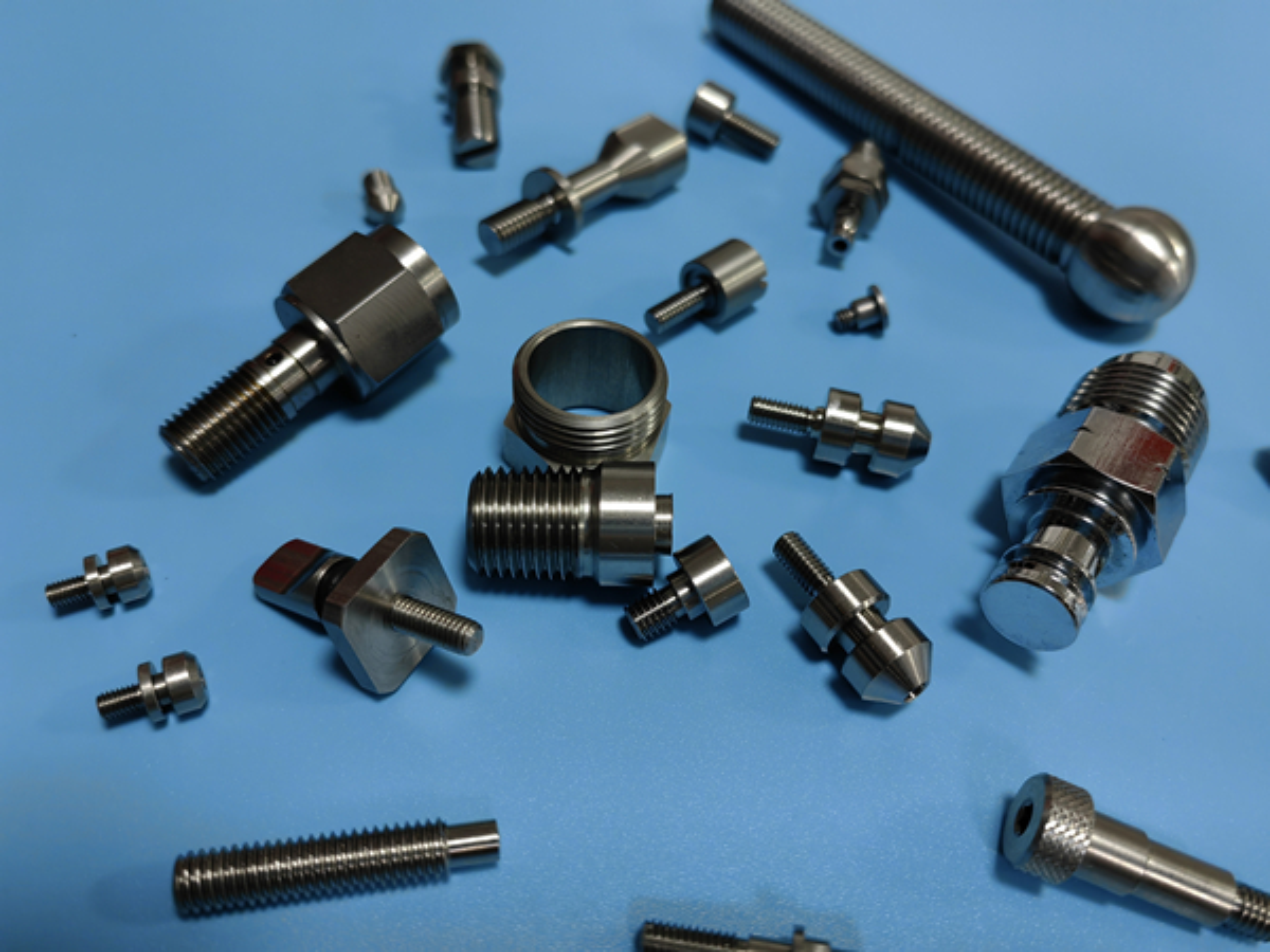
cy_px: 476
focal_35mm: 27
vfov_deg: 51.4
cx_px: 635
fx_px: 991
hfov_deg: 65.3
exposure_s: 1/100
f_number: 1.8
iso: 250
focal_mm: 5.54
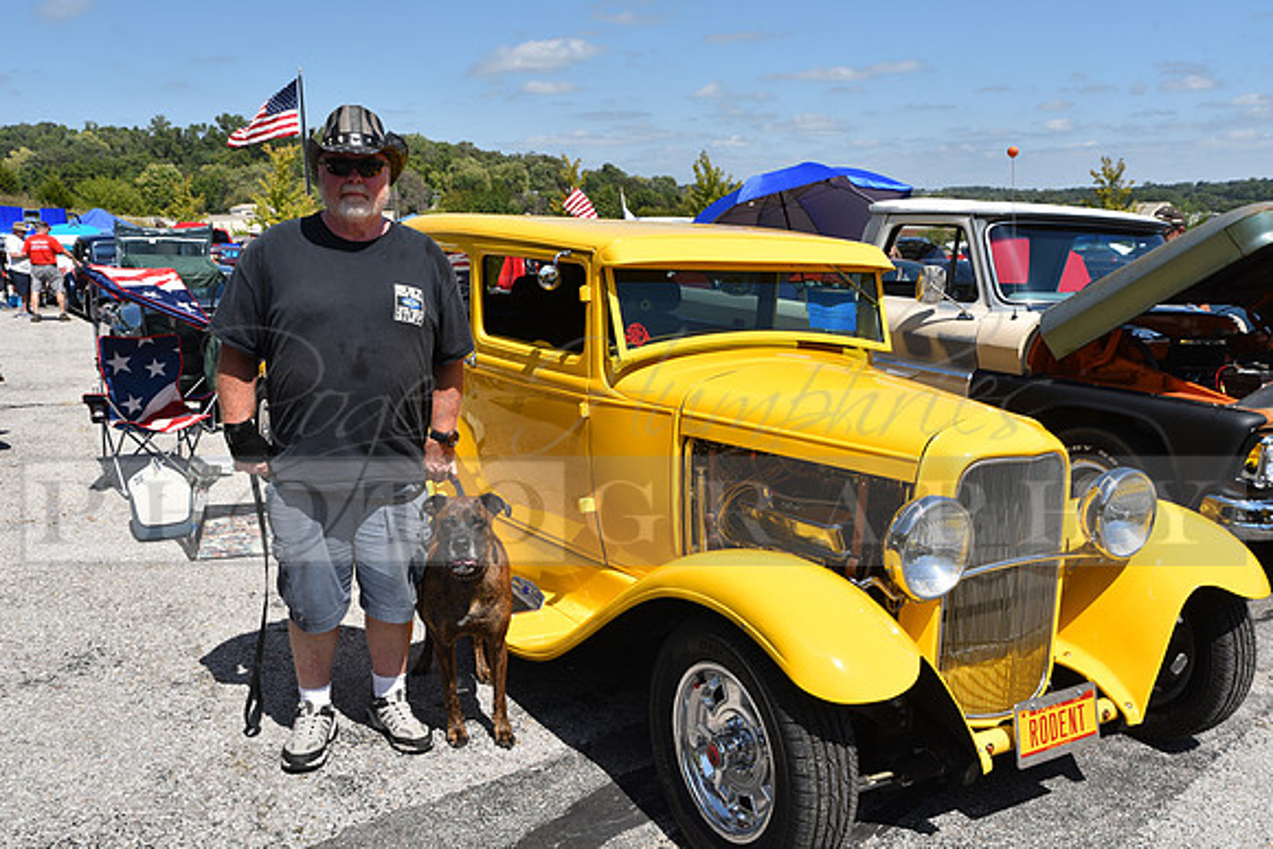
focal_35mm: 31
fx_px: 1096
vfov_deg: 42.3
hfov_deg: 60.3
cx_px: 636
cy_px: 424
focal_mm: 31
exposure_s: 1/200
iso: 100
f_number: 9
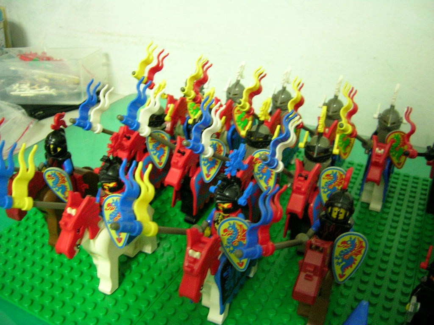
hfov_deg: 52.6
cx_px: 217
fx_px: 439
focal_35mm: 35
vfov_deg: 40.7
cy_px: 162
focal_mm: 5.4
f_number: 2.8
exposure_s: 1/3.3
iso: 200
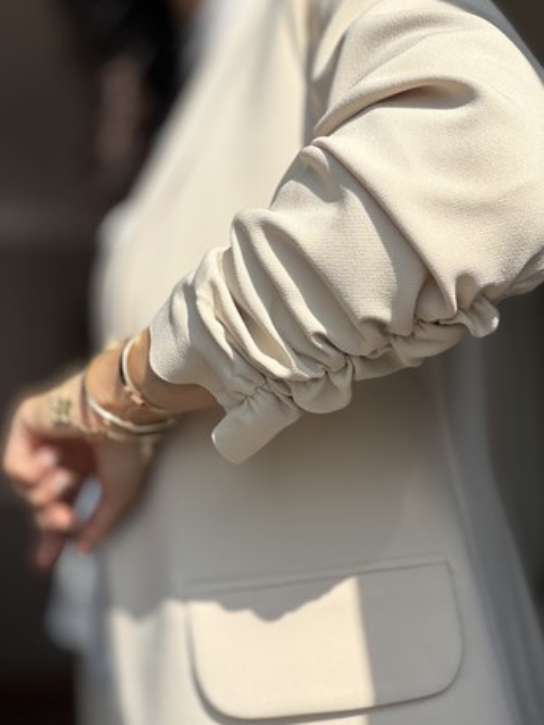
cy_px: 369
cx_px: 238
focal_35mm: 35
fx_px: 733
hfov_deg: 40.6
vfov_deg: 52.6
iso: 25
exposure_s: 1/1190
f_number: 1.9
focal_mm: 2.71
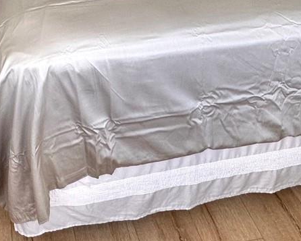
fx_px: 437
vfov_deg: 24.8
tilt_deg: -18.6
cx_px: 56
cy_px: -107
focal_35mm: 49
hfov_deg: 36.6
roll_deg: -1.0
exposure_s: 1/120
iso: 125
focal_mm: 2.22
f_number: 2.2
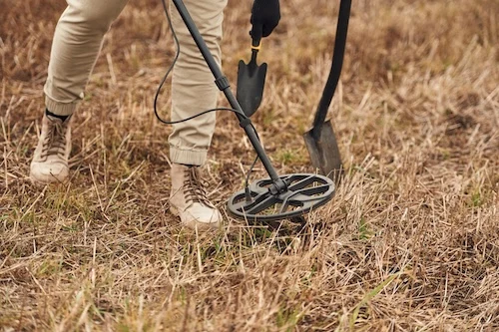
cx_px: 250
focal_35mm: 102
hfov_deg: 20.0
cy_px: 166
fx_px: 1413
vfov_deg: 13.4
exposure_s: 1/500
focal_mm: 102
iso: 200
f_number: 2.8
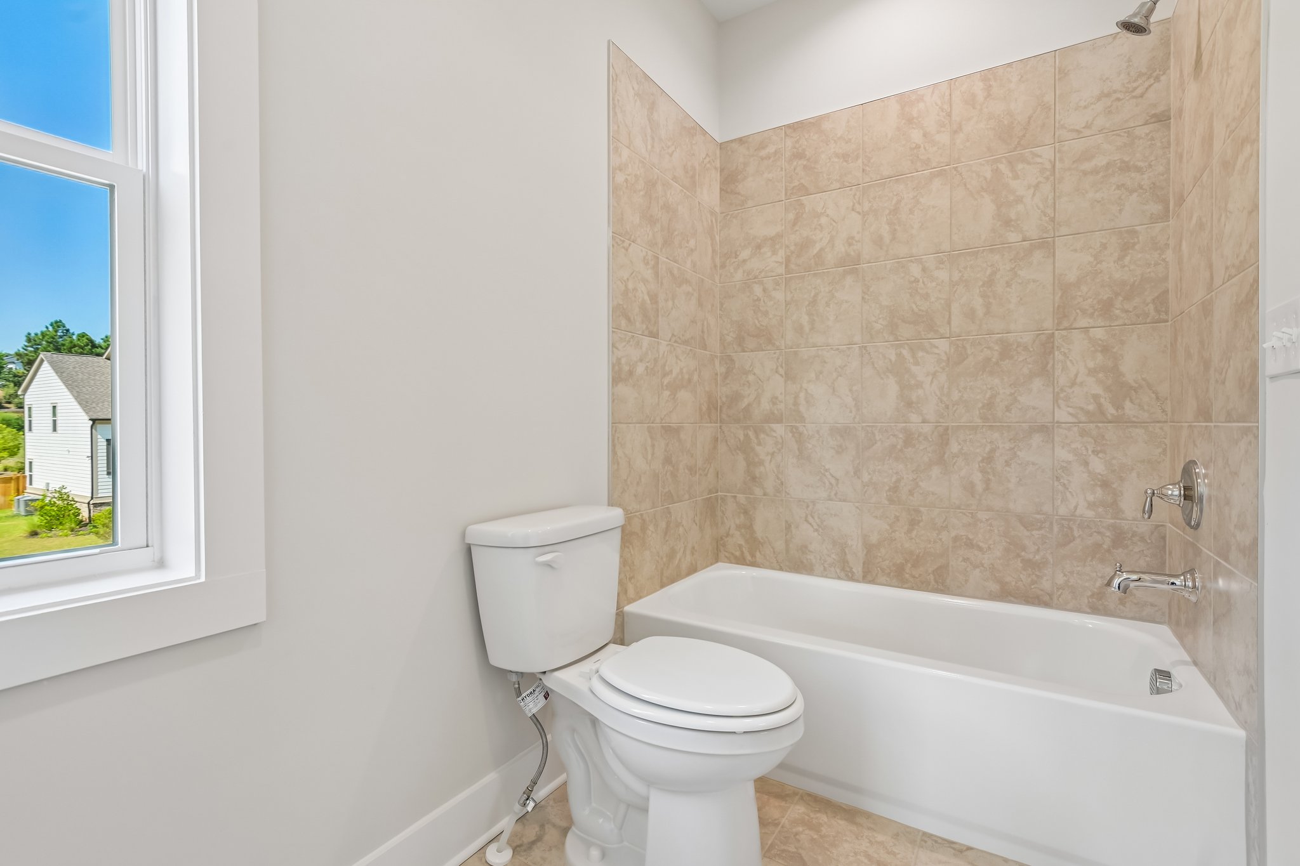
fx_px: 578
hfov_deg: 96.7
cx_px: 650
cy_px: 433
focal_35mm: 16
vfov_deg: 73.7
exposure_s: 1/25
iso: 200
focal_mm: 16
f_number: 8
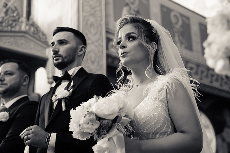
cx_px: 126
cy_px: 69
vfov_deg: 23.8
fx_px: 364
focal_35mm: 57
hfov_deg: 35.1
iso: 3200
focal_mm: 52
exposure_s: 1/80
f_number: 2.8
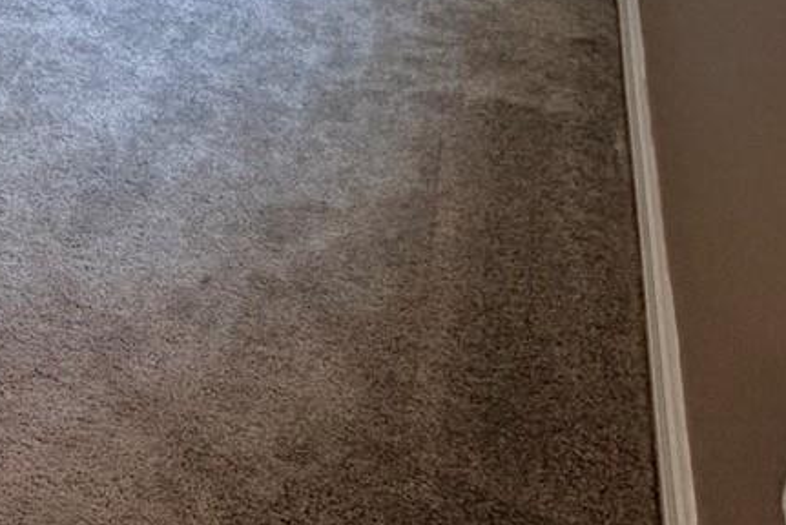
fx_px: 1180
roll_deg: +3.9
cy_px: -303
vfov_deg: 20.7
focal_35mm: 54
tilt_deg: -16.1
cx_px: -376
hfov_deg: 26.9
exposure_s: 1/60
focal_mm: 2.22
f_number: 2.2
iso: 200
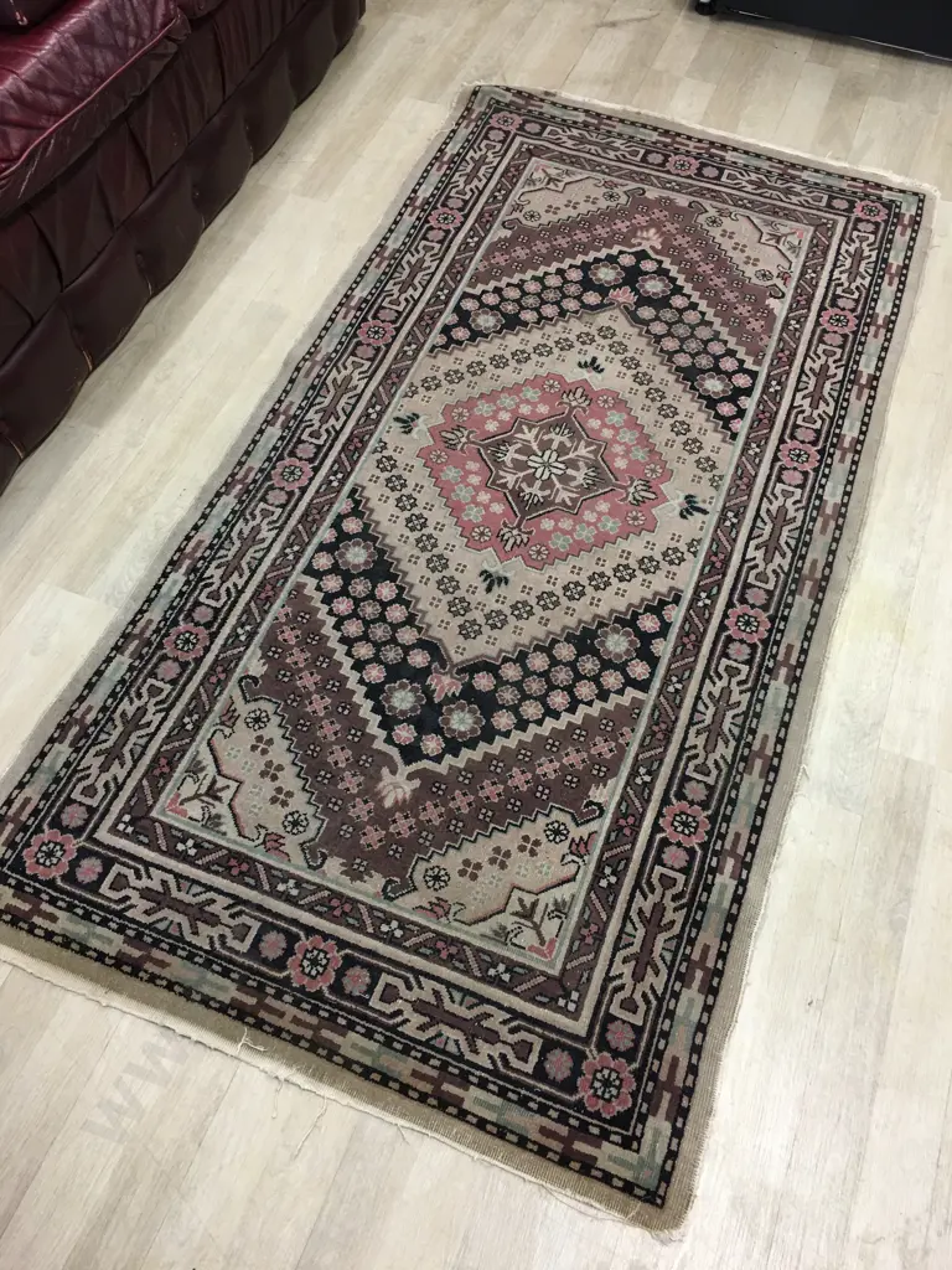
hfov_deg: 48.2
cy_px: 635
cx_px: 476
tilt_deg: -57.0
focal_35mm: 29
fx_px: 1063
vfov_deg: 61.7
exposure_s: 1/17
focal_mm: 4.15
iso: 40
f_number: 2.2
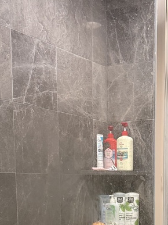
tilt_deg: -6.4
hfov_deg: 21.5
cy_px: 228
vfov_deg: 27.2
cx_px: 144
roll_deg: -0.6
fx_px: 434
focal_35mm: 67
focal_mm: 6.76
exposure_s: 1/60
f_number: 1.78
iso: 400
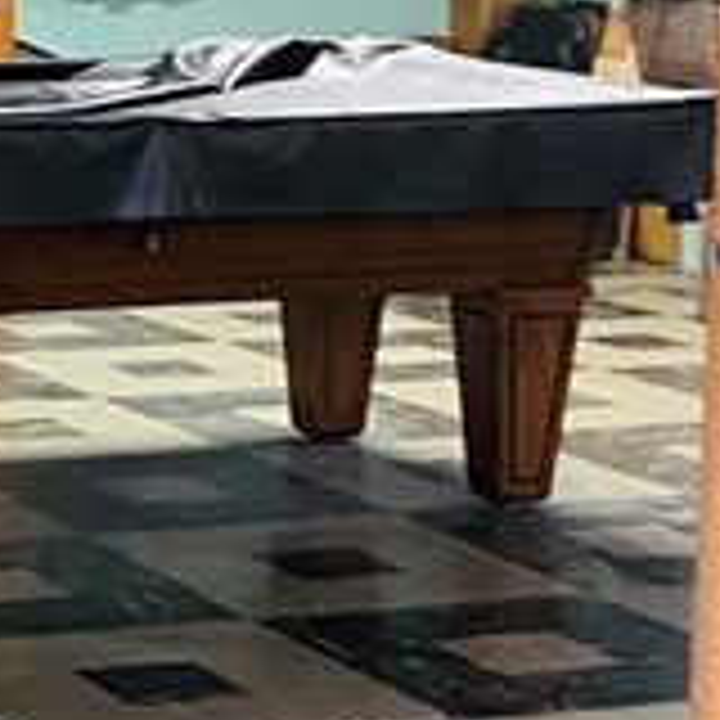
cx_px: -180
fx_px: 3459
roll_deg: -0.3
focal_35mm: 147
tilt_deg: -6.0
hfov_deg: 11.6
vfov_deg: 11.9
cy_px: 207
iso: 500
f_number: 1.8
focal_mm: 4.25
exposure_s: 1/30
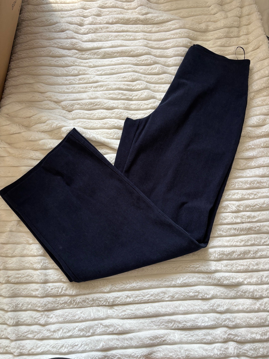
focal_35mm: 26
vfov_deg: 67.3
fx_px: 269
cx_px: 134
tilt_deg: -73.8
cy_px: 180
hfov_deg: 53.1
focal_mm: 5.96
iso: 160
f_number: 1.6
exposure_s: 1/60
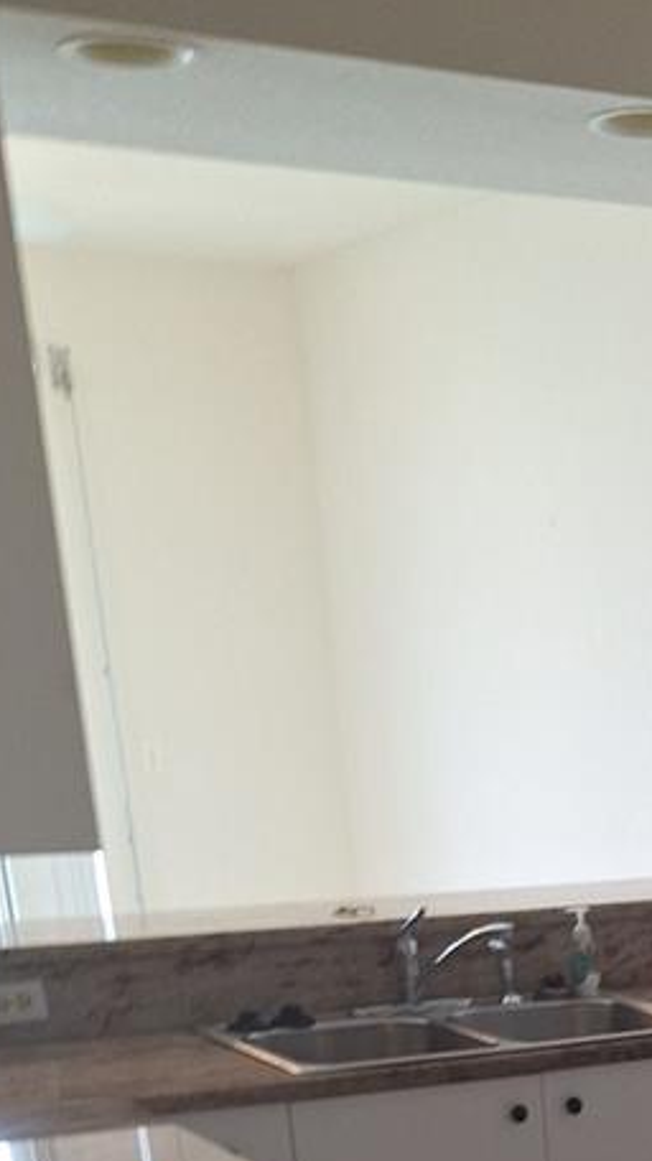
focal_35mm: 66
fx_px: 2032
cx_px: 912
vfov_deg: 26.9
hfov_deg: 16.9
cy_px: 1505
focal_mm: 5.54
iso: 64
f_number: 1.8
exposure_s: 1/50
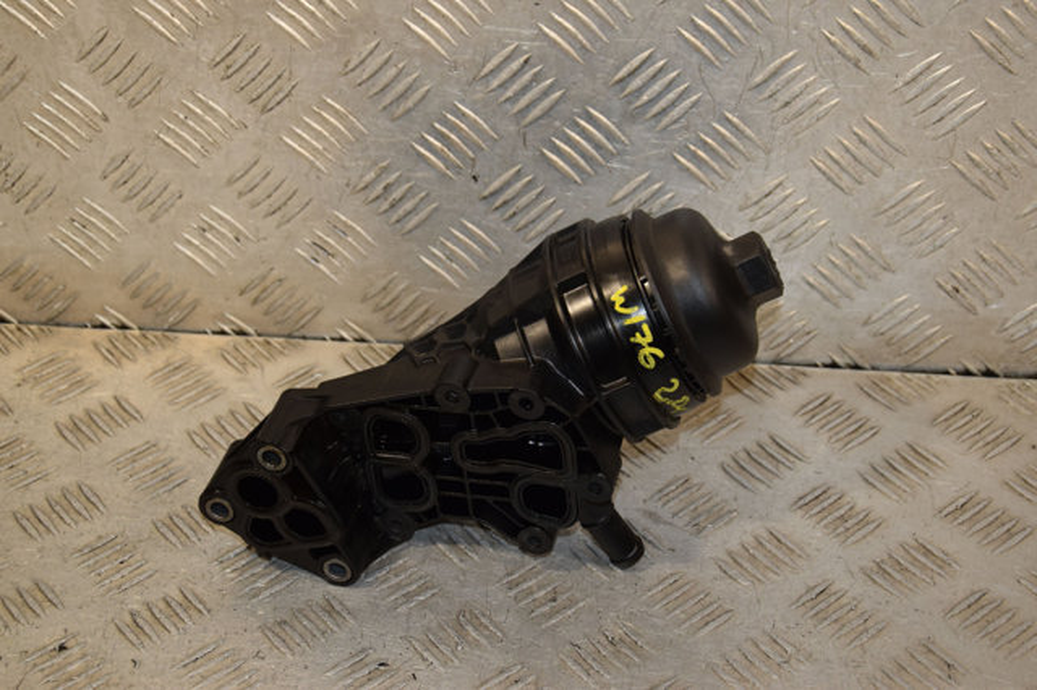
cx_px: 518
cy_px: 345
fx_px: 2073
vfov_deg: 18.9
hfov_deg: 28.1
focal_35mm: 72
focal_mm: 48
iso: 800
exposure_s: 1/200
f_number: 6.3
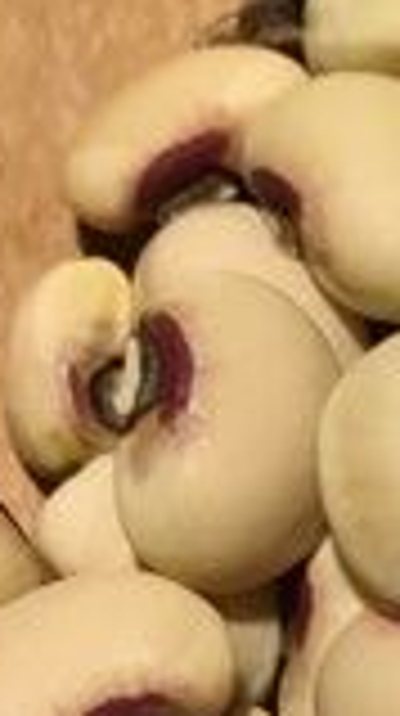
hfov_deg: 8.1
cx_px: 930
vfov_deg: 14.9
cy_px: 876
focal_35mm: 139
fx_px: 2631
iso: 80
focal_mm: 4.15
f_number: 2.2
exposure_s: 1/33
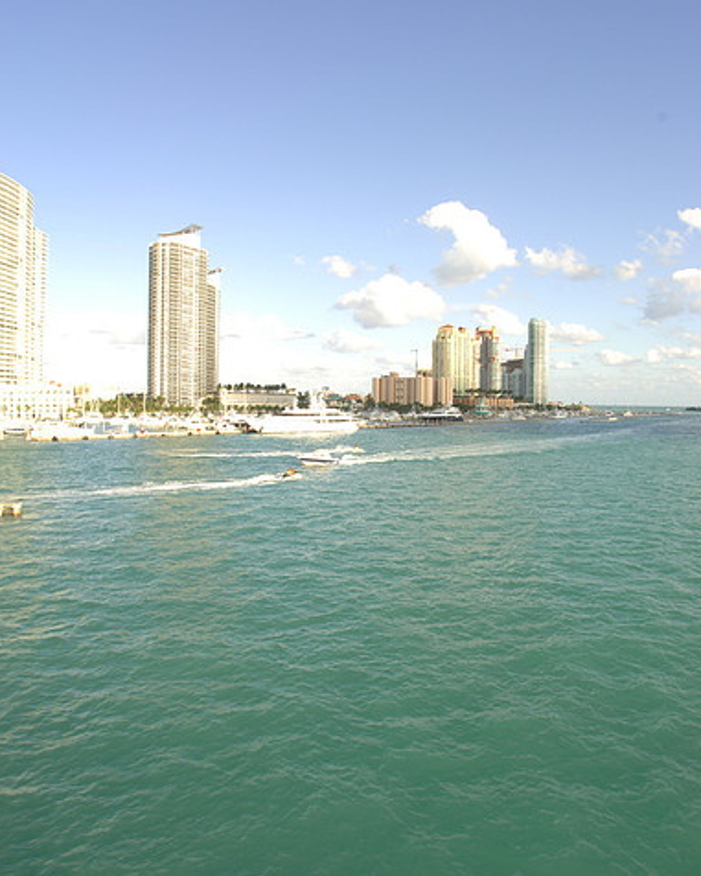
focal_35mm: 24
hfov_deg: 58.8
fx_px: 622
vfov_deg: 70.2
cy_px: 414
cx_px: 352
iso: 100
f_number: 3.8
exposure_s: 1/60
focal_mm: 14
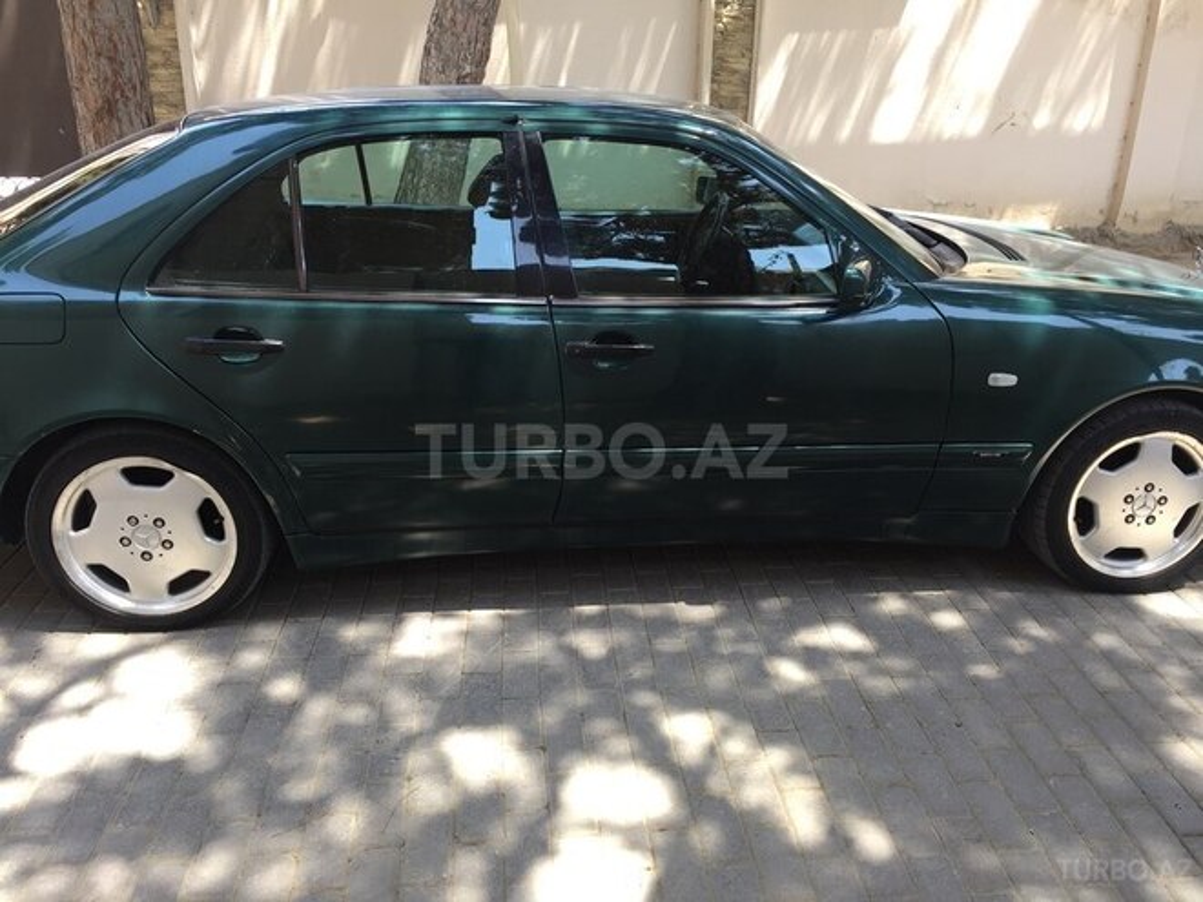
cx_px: 602
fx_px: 1008
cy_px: 451
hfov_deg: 61.7
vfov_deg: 48.2
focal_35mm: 29
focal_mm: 4.15
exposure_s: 1/108
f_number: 2.2
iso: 32
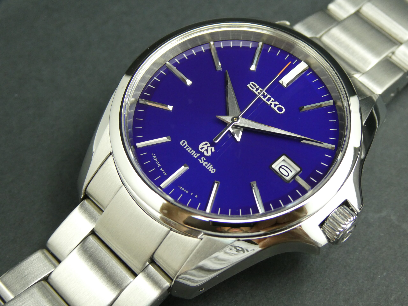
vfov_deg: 19.9
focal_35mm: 74
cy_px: 153
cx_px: 204
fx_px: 872
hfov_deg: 26.3
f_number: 4.6
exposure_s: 1/80
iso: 320
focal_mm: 13.2
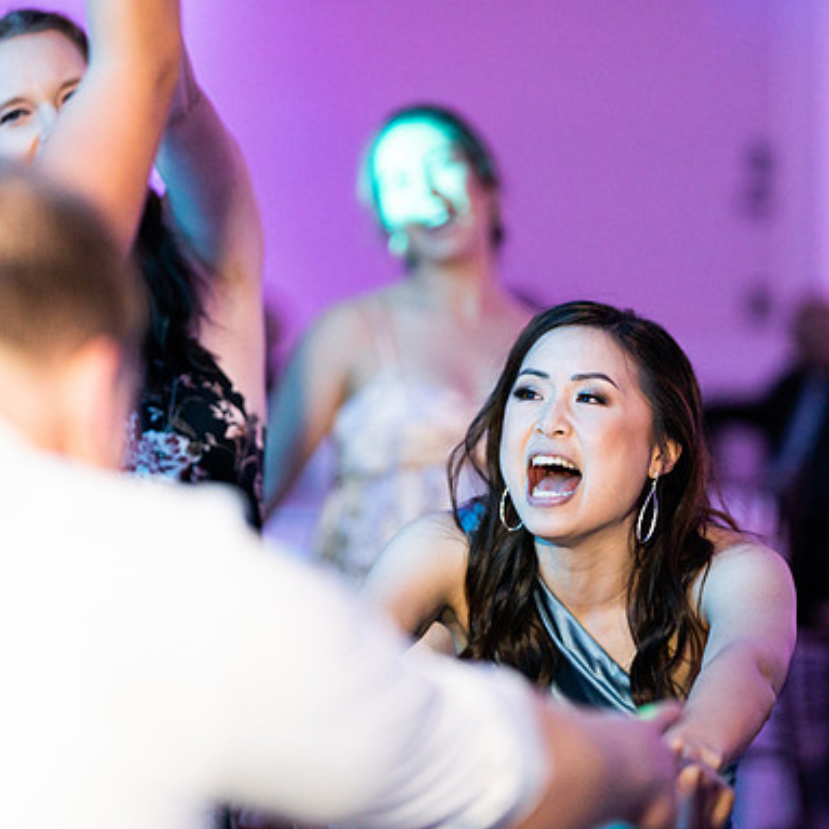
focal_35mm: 134
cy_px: 318
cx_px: 421
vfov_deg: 13.0
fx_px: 3631
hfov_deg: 13.0
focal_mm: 85
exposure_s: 1/320
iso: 1000
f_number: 1.4
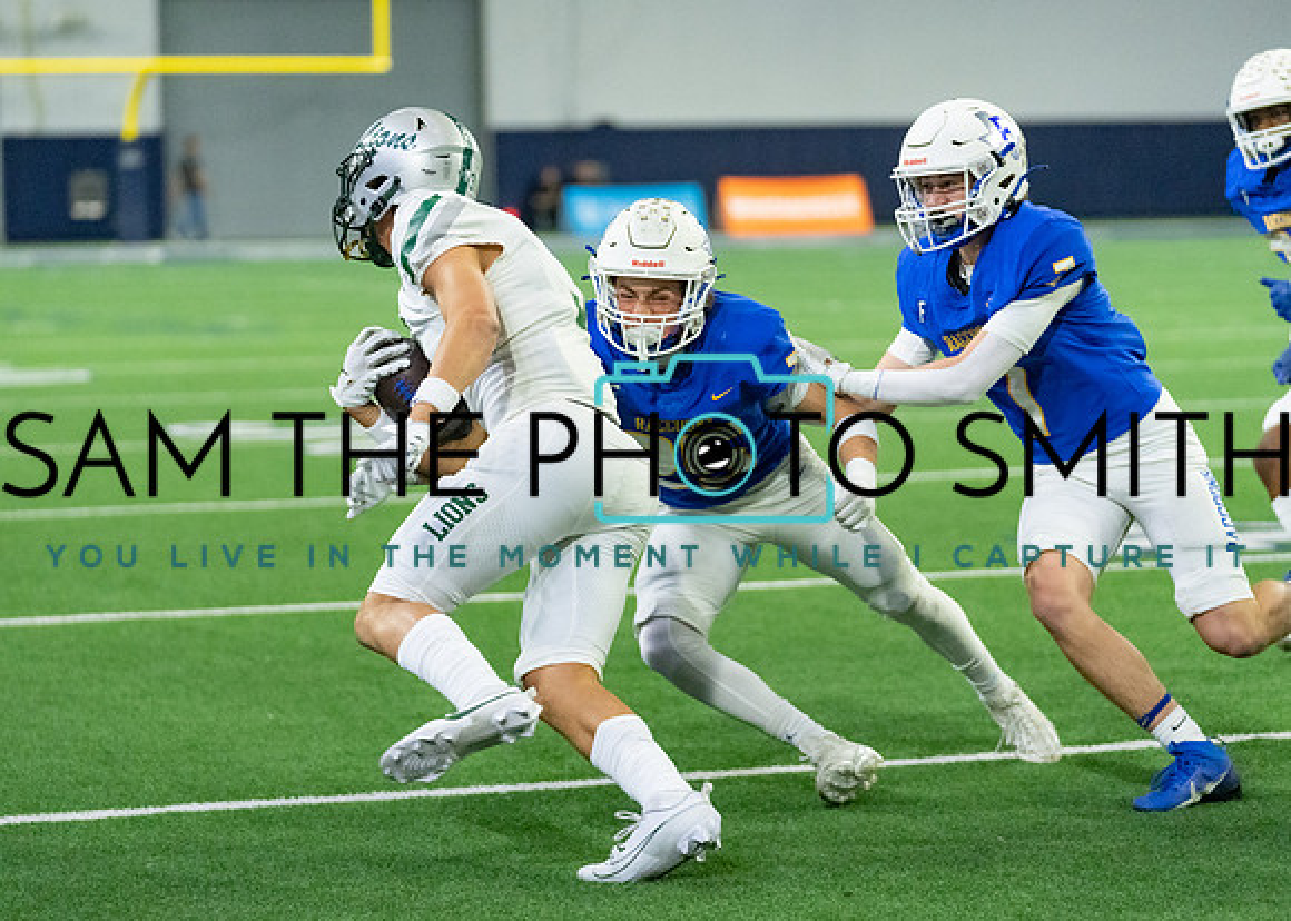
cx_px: 636
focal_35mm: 142
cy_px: 423
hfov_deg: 14.1
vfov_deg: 10.1
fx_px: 5223
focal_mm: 117
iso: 5000
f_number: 2.8
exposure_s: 1/1250
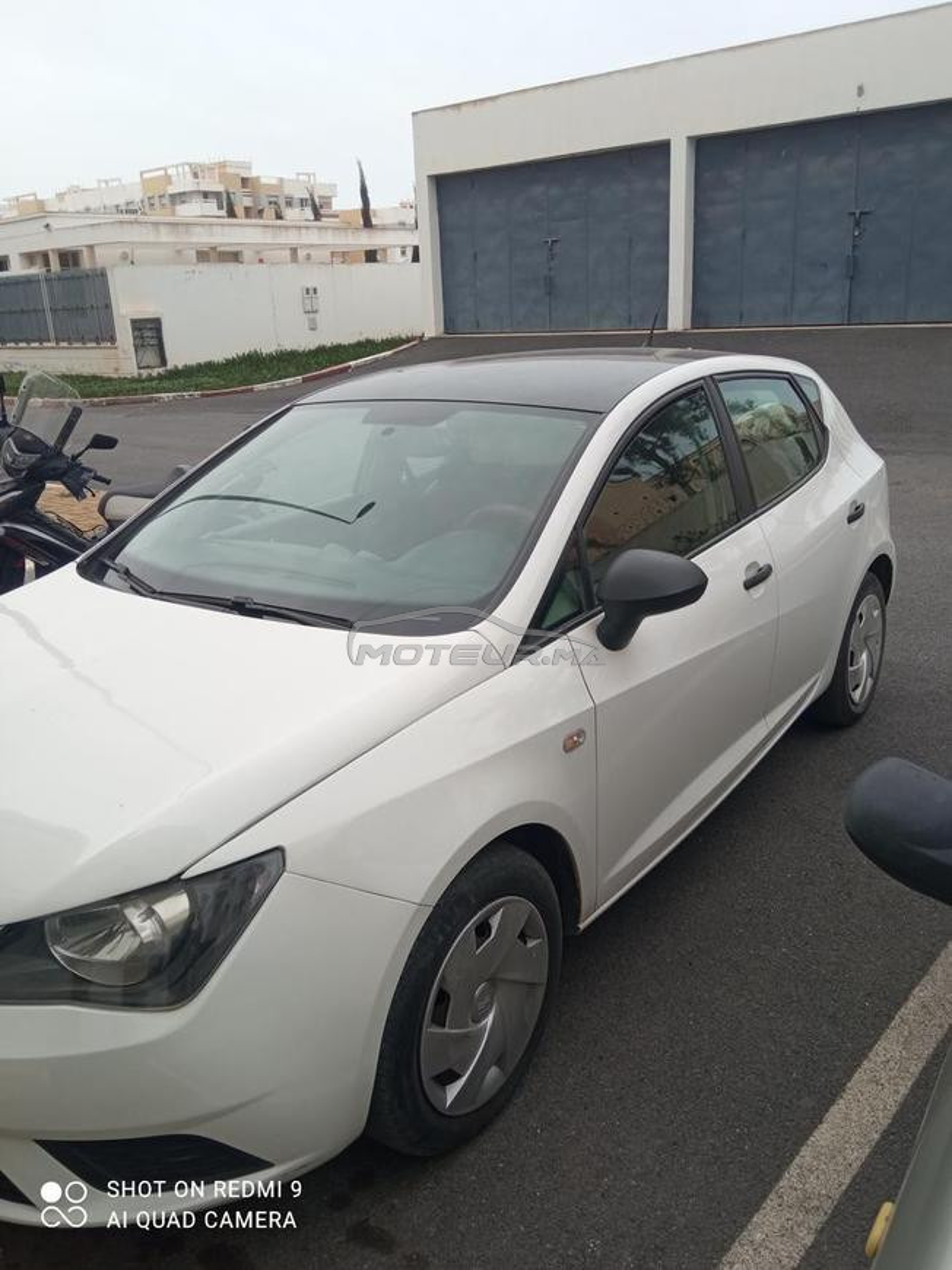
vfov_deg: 65.3
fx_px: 990
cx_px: 476
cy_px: 635
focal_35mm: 27
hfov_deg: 51.4
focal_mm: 3.79
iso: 112
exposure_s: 1/520
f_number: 2.2
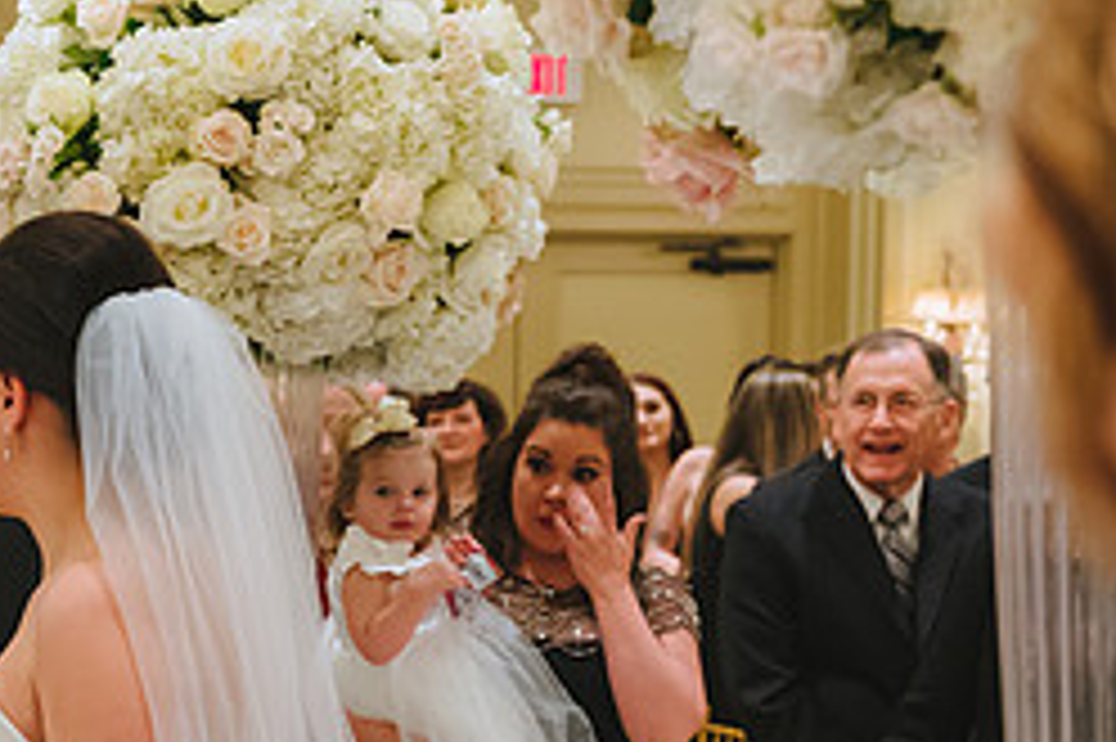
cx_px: -166
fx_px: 2633
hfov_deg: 22.4
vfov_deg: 15.9
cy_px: 664
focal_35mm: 85
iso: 2500
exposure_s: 1/160
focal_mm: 32
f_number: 3.5
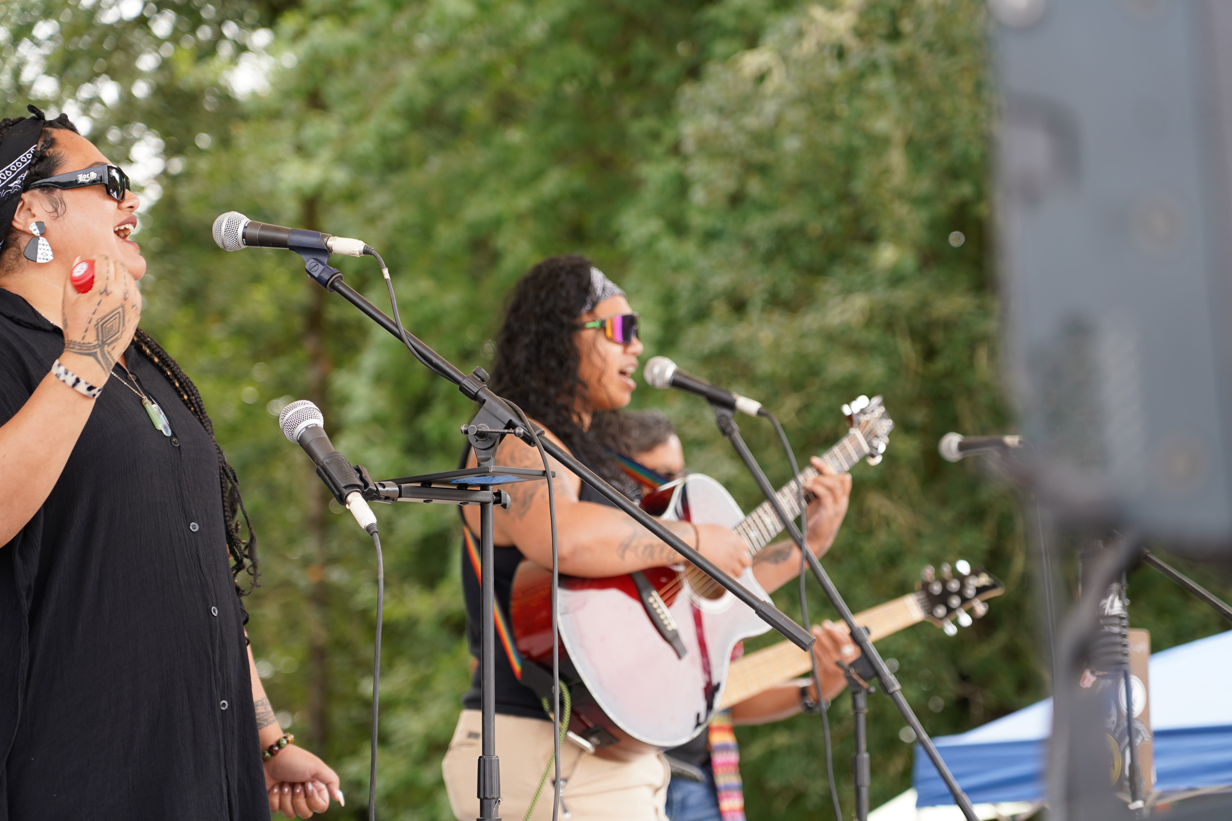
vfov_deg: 13.2
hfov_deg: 19.6
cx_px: 616
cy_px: 410
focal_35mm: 104
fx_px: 3559
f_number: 4
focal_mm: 104
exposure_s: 1/160
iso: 160
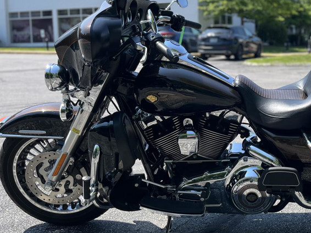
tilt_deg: -5.7
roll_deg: +0.6
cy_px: 87
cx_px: 267
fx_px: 440
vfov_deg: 29.5
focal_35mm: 49
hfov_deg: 37.0
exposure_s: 1/1862
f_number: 1.6
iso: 50
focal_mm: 5.1
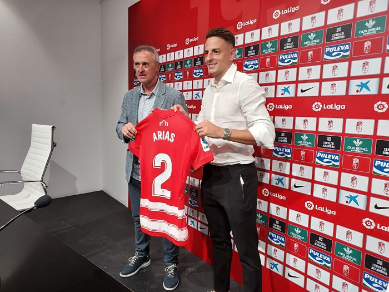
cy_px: 146
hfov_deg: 71.6
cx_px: 194
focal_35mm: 24
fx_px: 270
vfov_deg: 56.8
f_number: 1.8
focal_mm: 4.6
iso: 80
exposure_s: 1/50
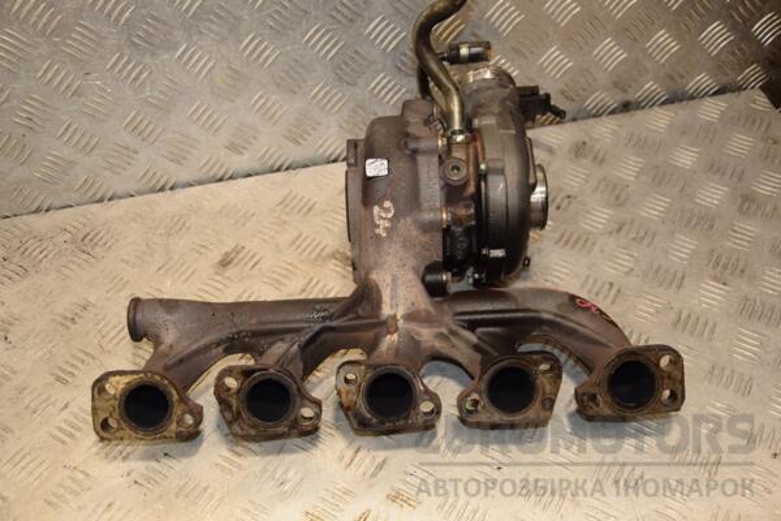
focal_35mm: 42
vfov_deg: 31.9
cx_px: 390
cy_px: 260
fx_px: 911
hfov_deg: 46.4
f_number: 5
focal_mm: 28
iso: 800
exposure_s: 1/200
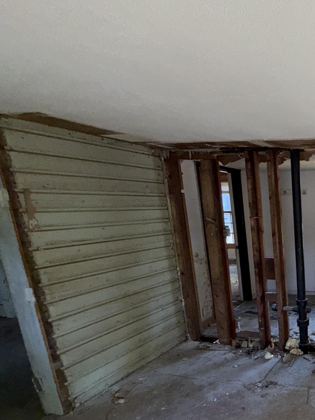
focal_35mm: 24
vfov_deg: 70.2
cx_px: 350
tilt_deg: -14.7
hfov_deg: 43.4
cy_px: 268
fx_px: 291
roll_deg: +3.0
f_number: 2.2
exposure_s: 1/84
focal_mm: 2.22
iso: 80
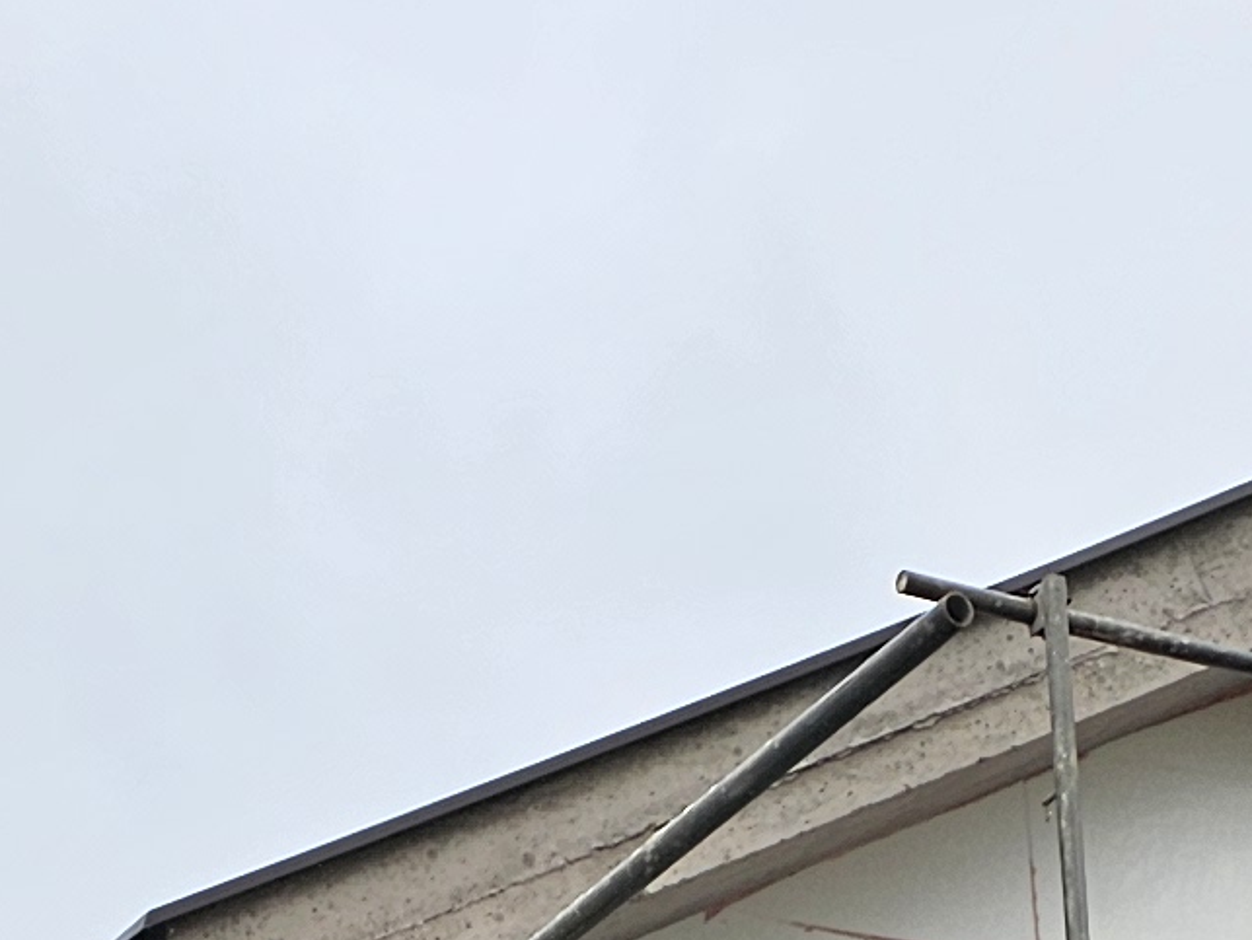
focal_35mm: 143
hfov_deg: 13.7
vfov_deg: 9.0
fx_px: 5175
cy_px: 2509
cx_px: 212
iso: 10
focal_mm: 6.3
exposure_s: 1/722
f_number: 1.7
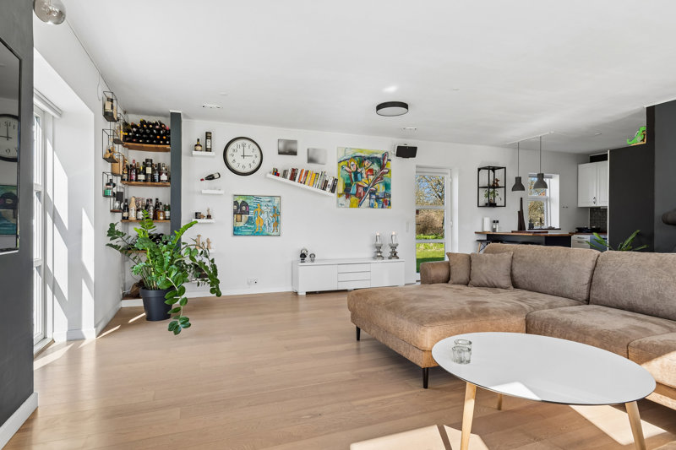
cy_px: 225
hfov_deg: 82.6
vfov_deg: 60.7
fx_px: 385
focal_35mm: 20
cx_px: 338
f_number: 8
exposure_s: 1/60
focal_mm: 20.5
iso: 200
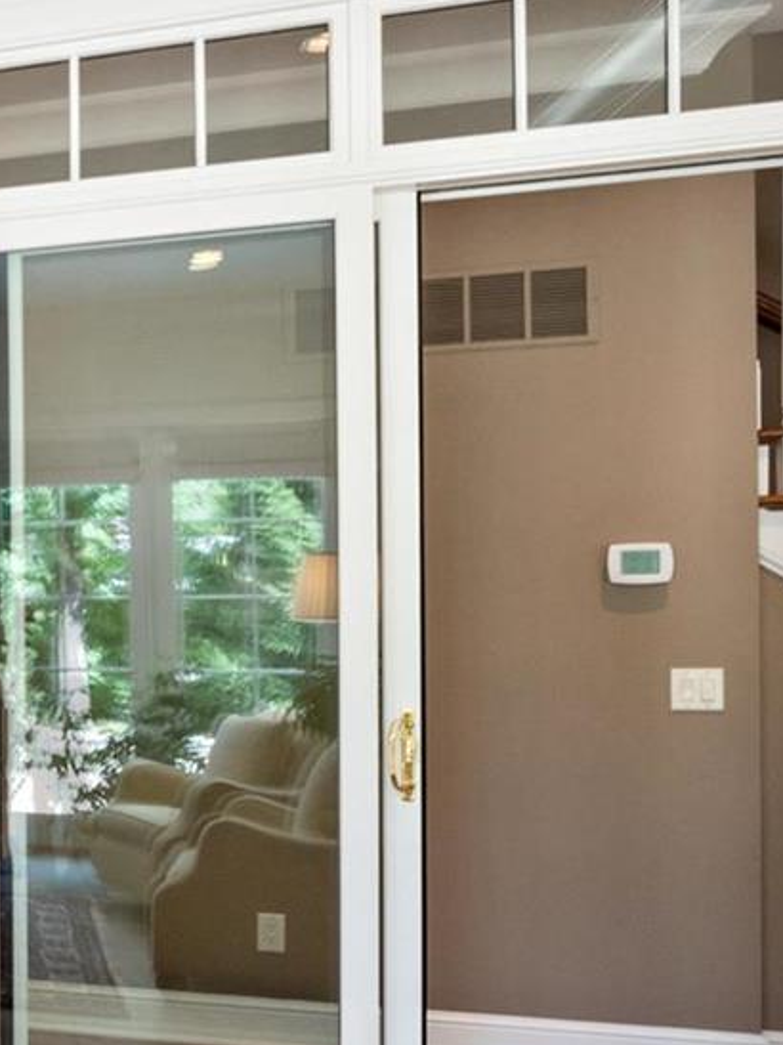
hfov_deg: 21.5
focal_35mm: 45
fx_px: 1358
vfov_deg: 41.6
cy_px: 680
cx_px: -611
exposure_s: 1/15
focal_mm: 8
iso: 400
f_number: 9
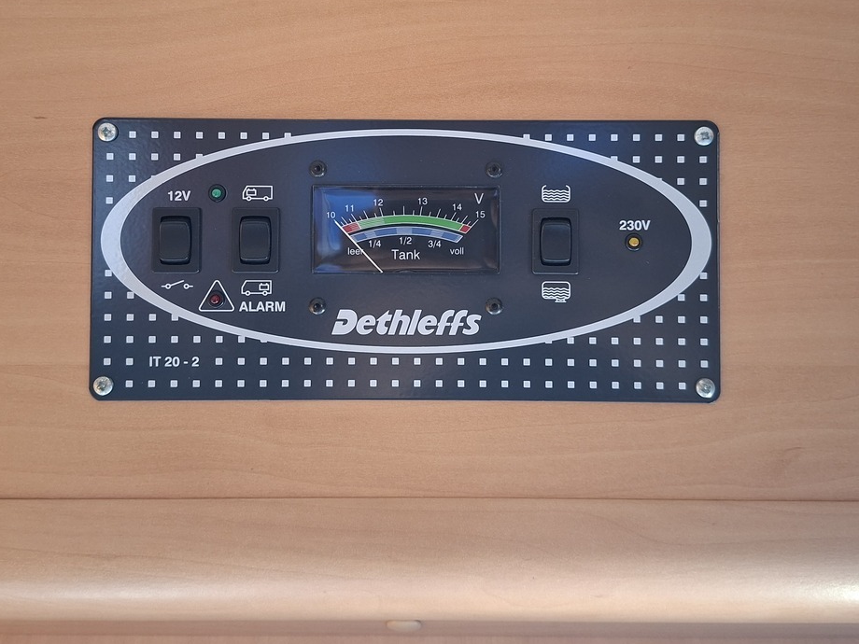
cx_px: 426
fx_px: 893
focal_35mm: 36
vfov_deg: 39.0
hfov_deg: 51.4
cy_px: 196
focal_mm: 5.54
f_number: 1.8
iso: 250
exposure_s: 1/33
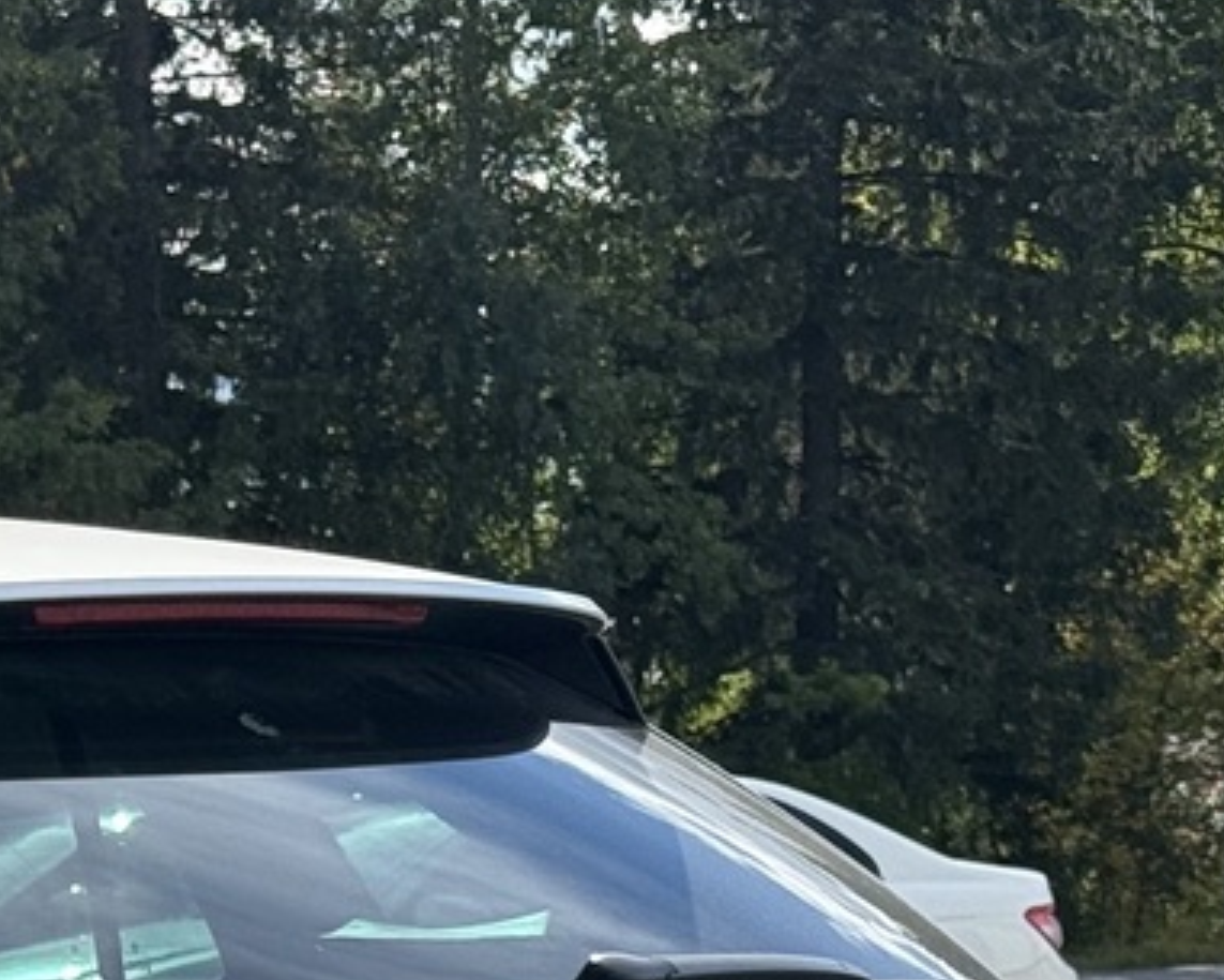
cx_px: -790
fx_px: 6414
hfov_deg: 10.4
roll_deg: +1.4
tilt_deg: -3.6
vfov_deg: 8.6
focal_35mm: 177
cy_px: 1378
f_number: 1.78
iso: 80
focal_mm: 6.76
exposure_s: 1/2976
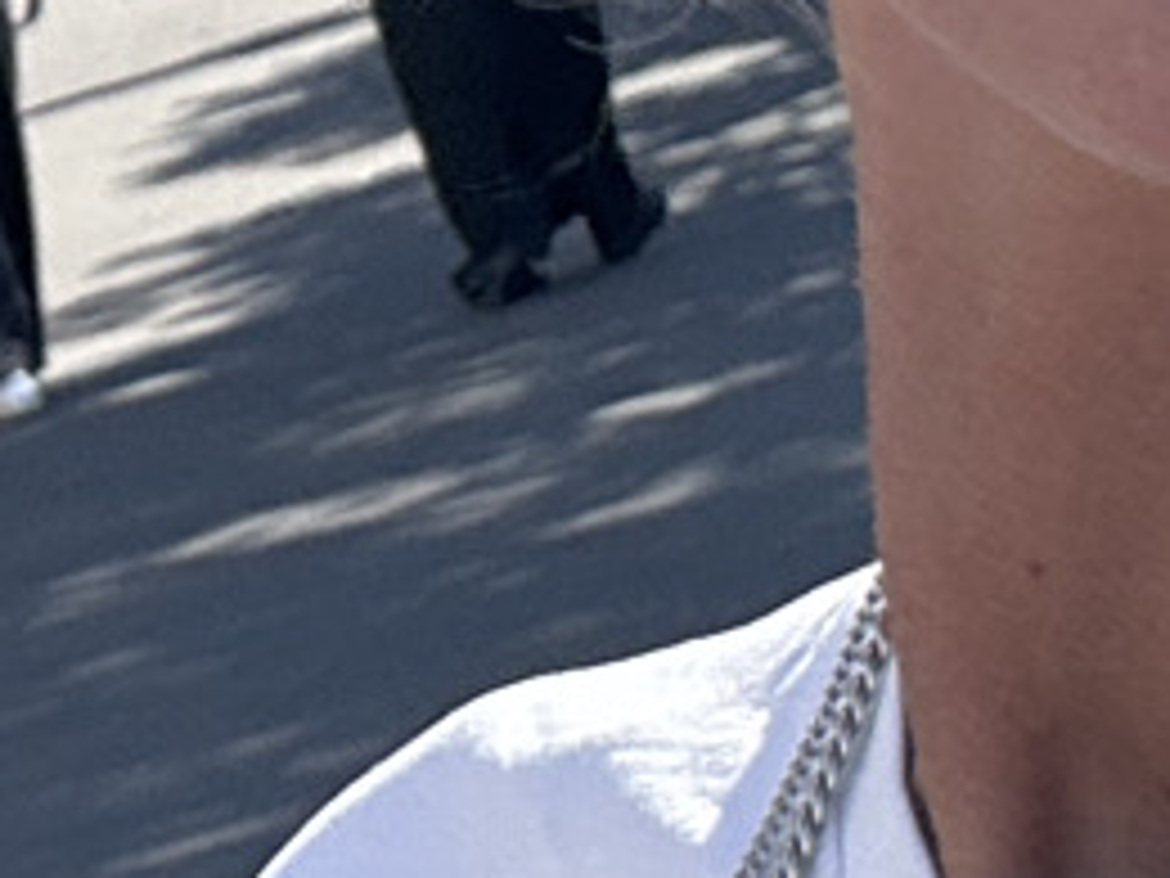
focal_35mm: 177
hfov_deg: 10.7
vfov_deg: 8.4
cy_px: 369
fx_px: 5982
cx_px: -626
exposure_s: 1/515
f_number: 1.9
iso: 25
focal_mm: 2.69
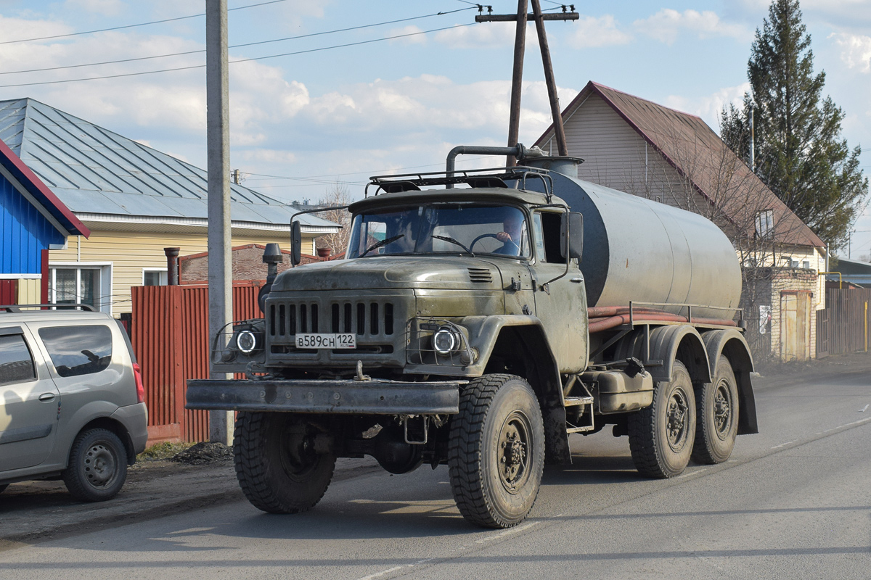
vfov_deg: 31.9
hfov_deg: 46.4
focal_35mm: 42
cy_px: 290
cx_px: 436
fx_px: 1016
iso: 400
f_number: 8
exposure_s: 1/640
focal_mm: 28
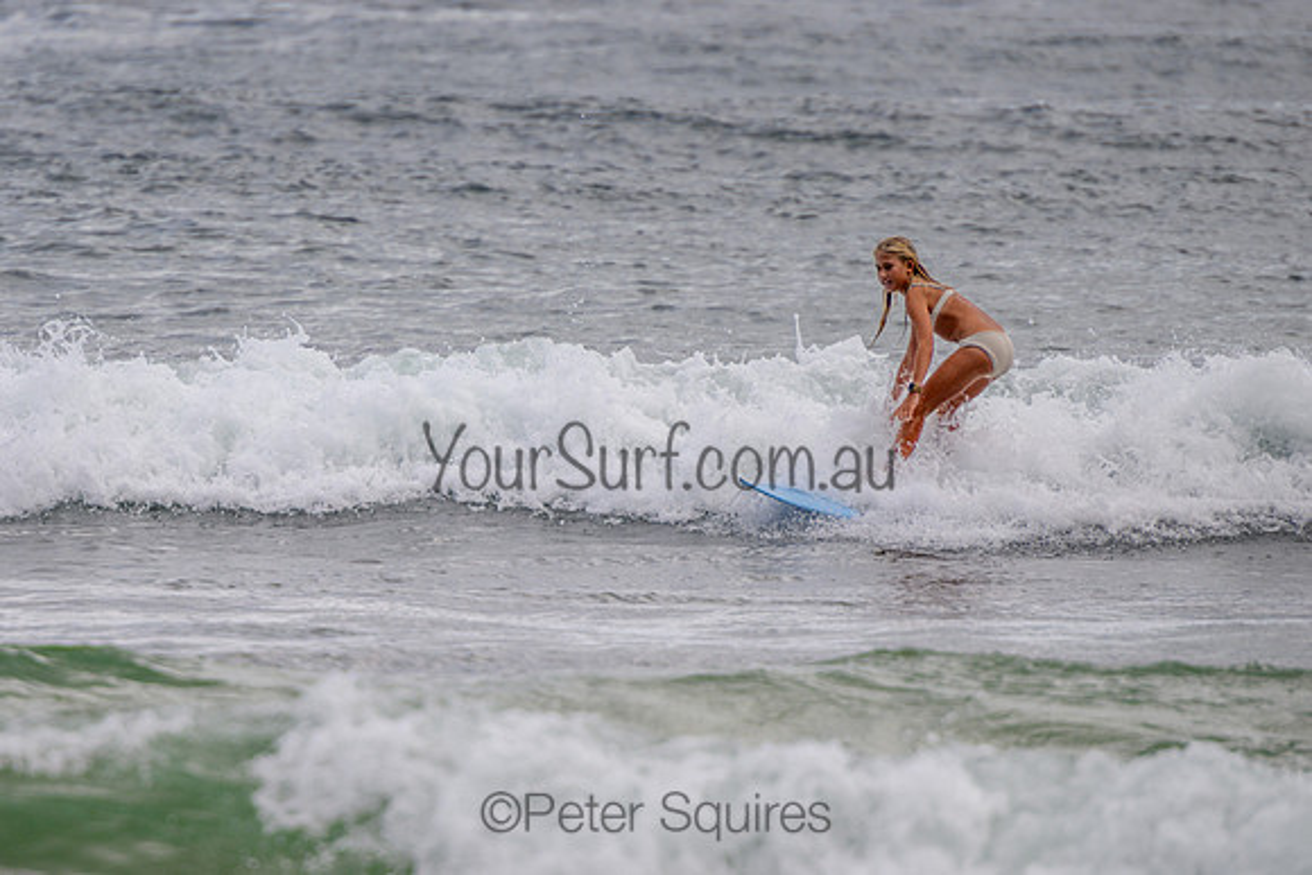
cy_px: 601
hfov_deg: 3.7
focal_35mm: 550
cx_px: 410
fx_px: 20044
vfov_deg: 2.5
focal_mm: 400
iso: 250
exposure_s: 1/2000
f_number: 5.6
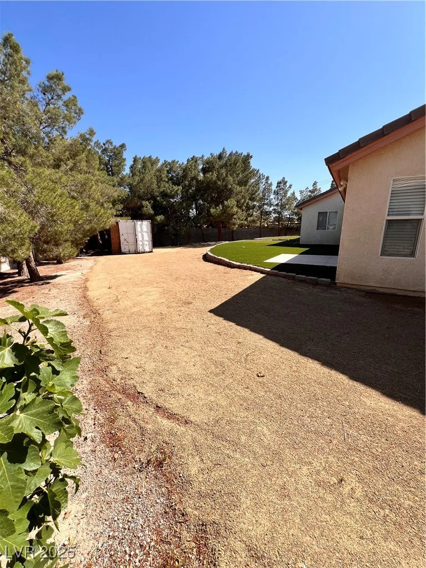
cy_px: 284
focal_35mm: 13
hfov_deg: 89.9
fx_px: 213
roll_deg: +1.3
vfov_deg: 106.2
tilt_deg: -14.6
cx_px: 213
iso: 32
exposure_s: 1/1220
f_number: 1.8
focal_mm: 1.57
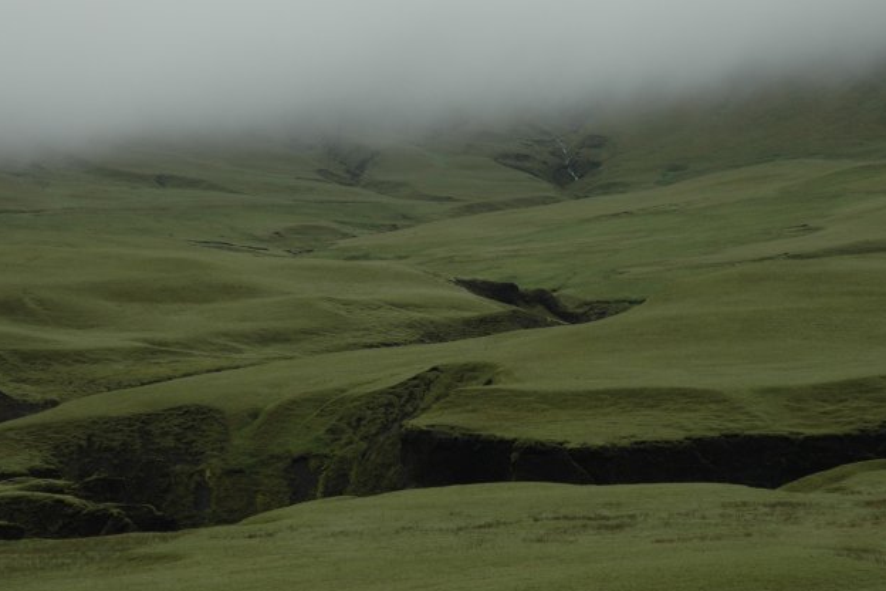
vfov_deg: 12.2
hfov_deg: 18.2
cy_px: 283
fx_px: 2770
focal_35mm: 113
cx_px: 393
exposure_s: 1/125
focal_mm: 65
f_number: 8
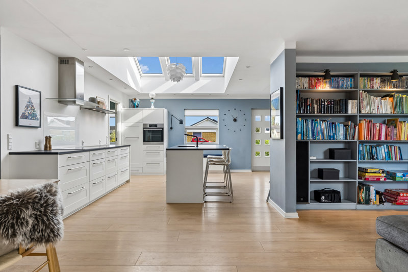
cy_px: 136
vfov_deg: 56.1
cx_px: 204
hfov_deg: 77.3
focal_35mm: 22
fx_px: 255
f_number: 8
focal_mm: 15
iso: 200
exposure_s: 1/10
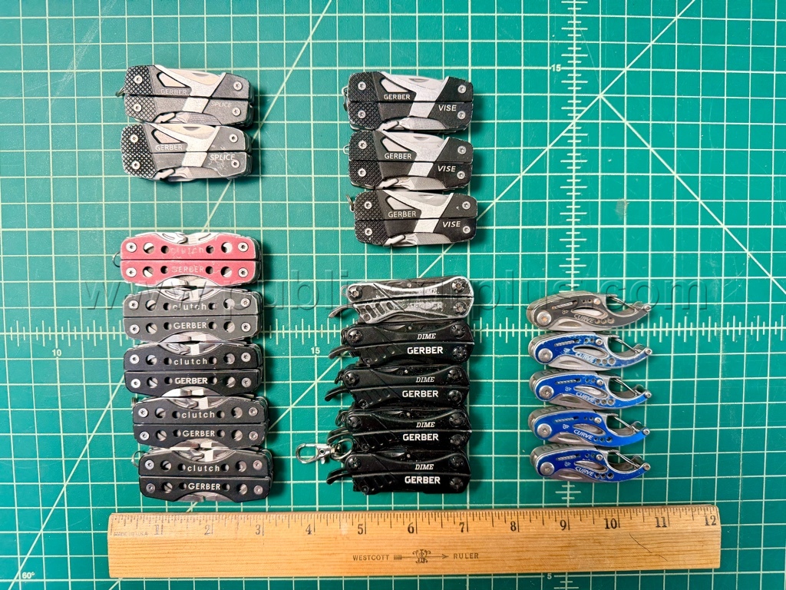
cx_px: 393
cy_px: 295
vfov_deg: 56.8
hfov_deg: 71.6
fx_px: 545
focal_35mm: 24
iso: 160
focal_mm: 6.76
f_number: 1.78
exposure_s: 1/170
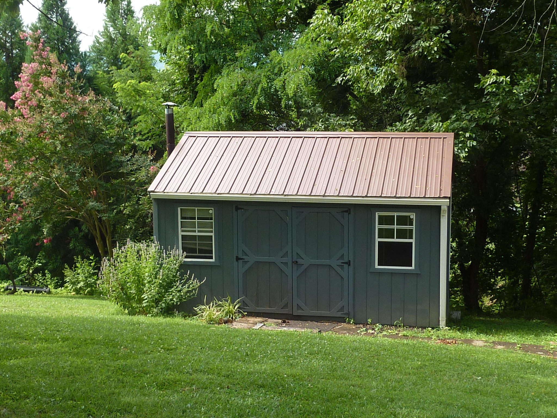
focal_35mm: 51
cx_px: 278
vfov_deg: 28.6
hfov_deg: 37.5
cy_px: 209
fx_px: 821
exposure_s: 1/200
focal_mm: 4.7
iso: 80
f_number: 4
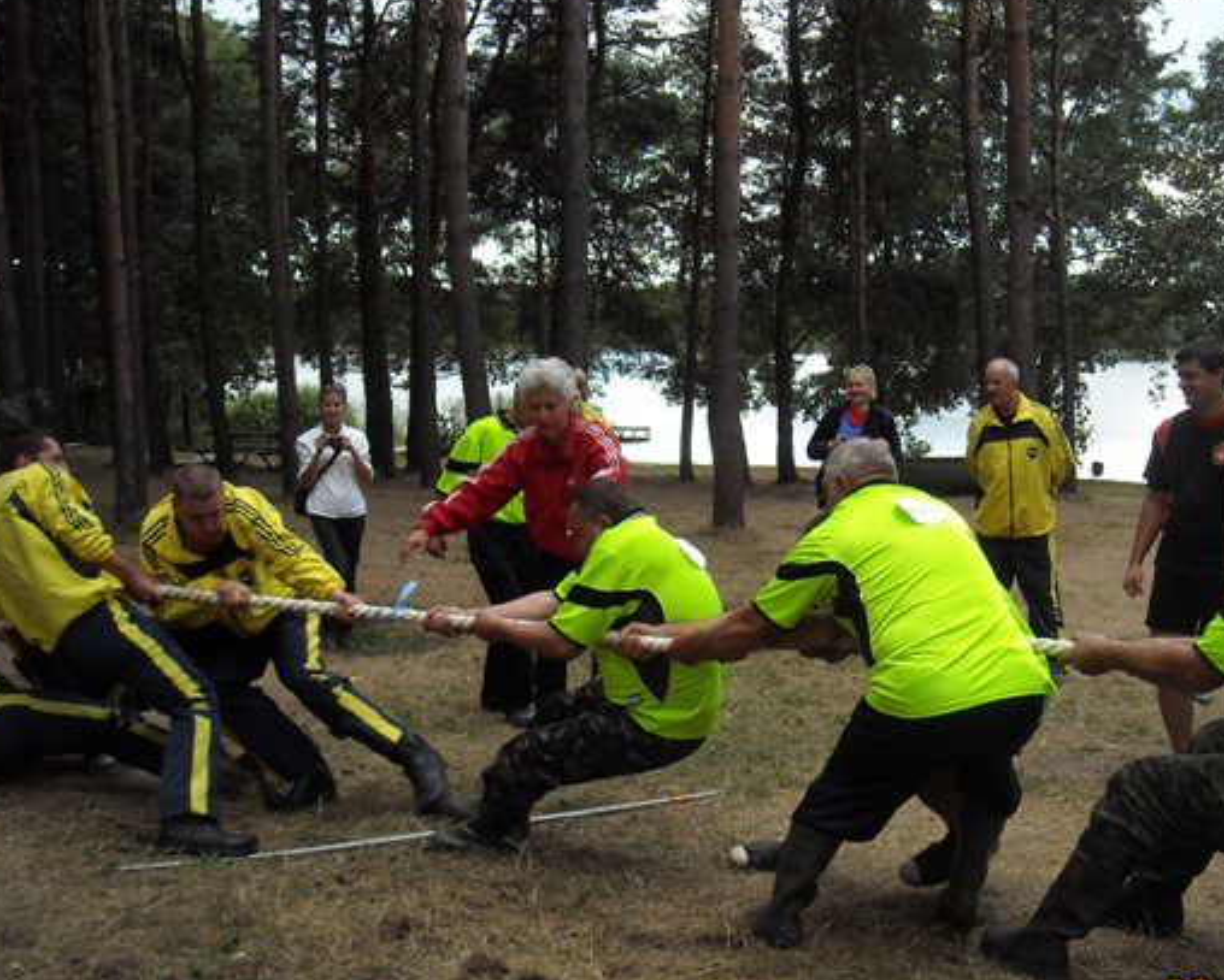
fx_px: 1559
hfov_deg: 42.8
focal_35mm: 43
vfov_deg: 34.9
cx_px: 699
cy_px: 542
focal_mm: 5.7
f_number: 2.8
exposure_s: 1/250
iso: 64
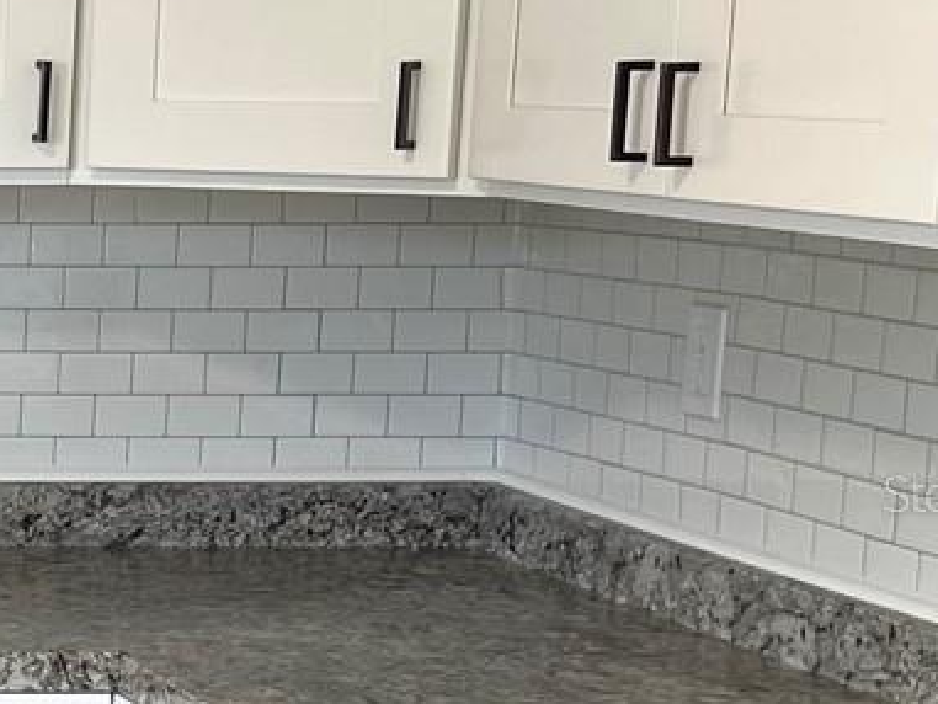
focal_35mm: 105
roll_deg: +0.1
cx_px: -854
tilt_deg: -9.1
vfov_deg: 14.1
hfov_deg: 15.5
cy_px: 492
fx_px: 2846
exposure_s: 1/121
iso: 50
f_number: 1.6
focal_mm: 5.1
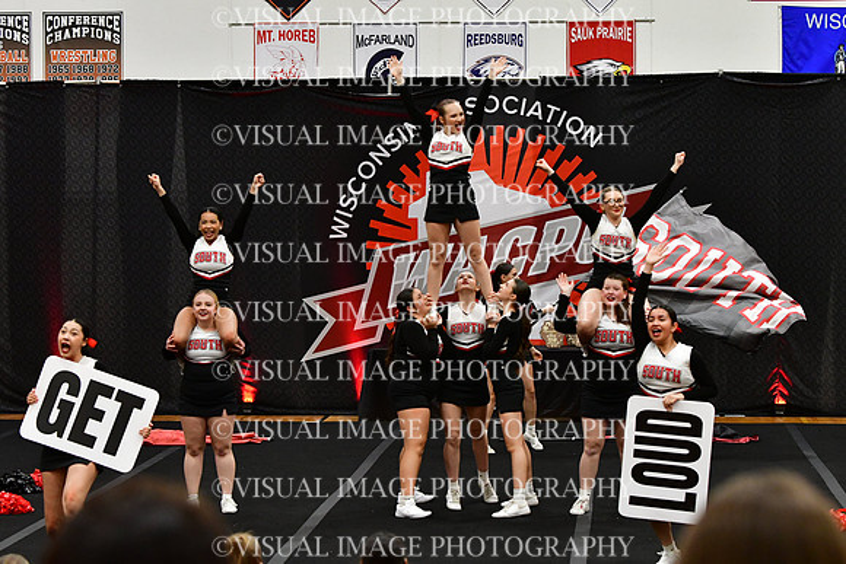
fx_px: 2468
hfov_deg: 19.5
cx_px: 423
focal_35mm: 105
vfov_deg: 13.0
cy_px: 282
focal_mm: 70
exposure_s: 1/500
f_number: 4
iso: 4000
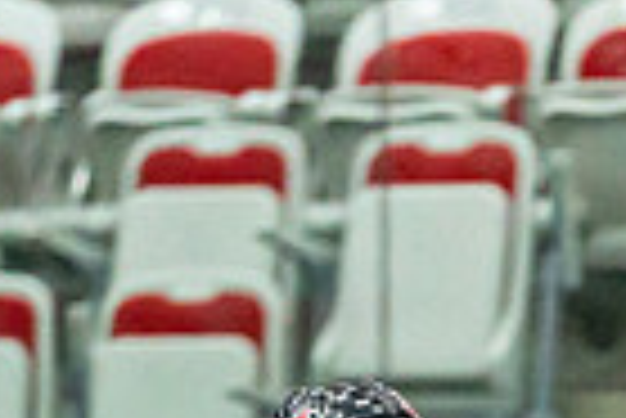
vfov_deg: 1.3
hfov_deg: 1.9
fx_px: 18730
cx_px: 590
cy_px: 1051
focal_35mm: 1076
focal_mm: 200
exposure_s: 1/1250
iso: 3200
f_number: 2.8
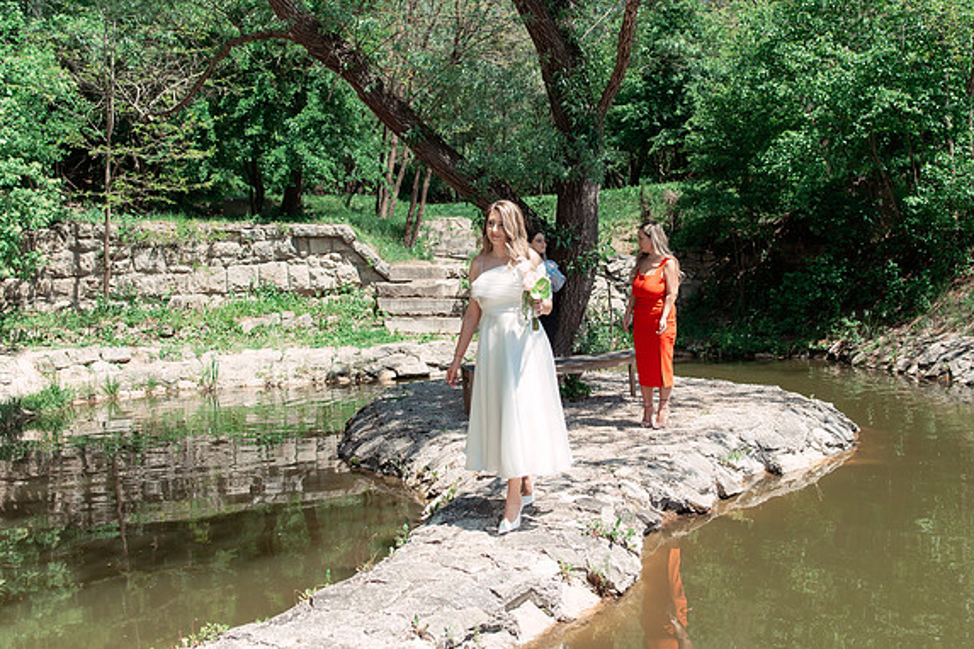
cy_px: 298
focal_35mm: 38
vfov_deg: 35.0
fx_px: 1028
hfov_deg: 50.7
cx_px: 493
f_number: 4.5
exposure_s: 1/1600
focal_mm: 35
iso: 125
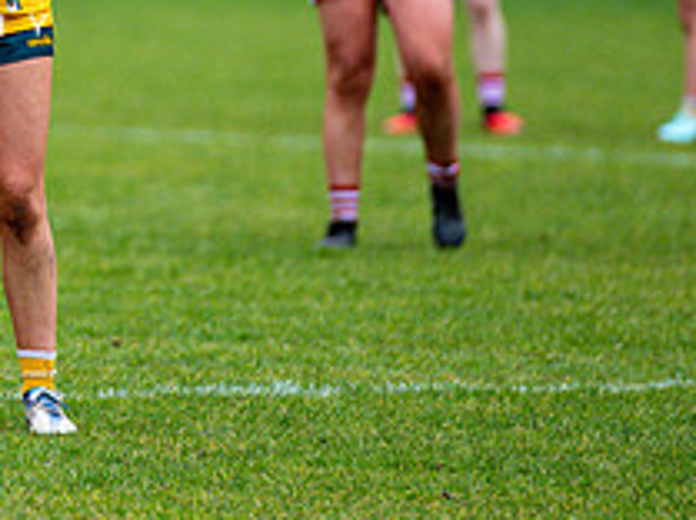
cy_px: -78
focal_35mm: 722
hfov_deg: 2.7
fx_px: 14492
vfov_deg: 2.1
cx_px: -173
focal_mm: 270
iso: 1800
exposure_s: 1/1000
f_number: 2.8
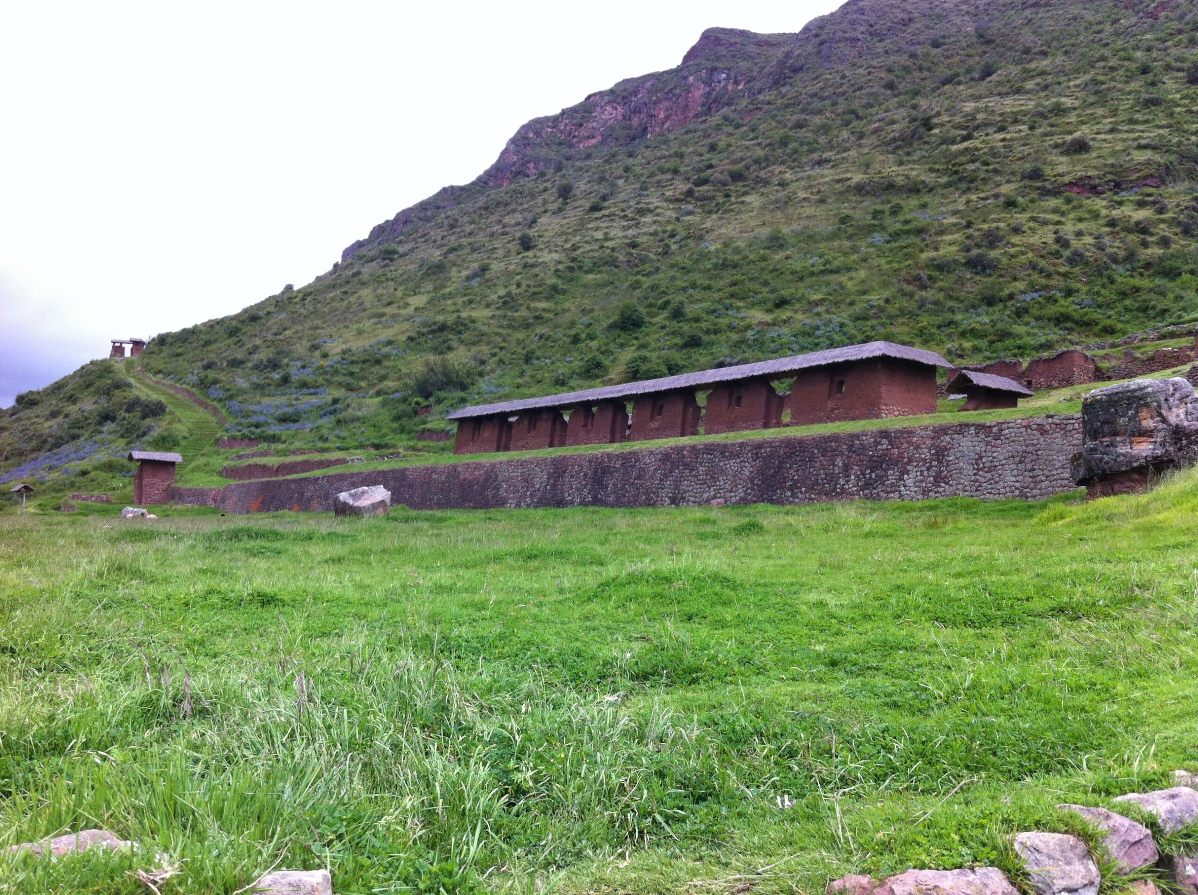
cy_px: 448
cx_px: 599
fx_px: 1209
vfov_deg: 40.6
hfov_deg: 52.7
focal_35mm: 35
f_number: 2.8
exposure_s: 1/616
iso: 80
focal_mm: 3.85
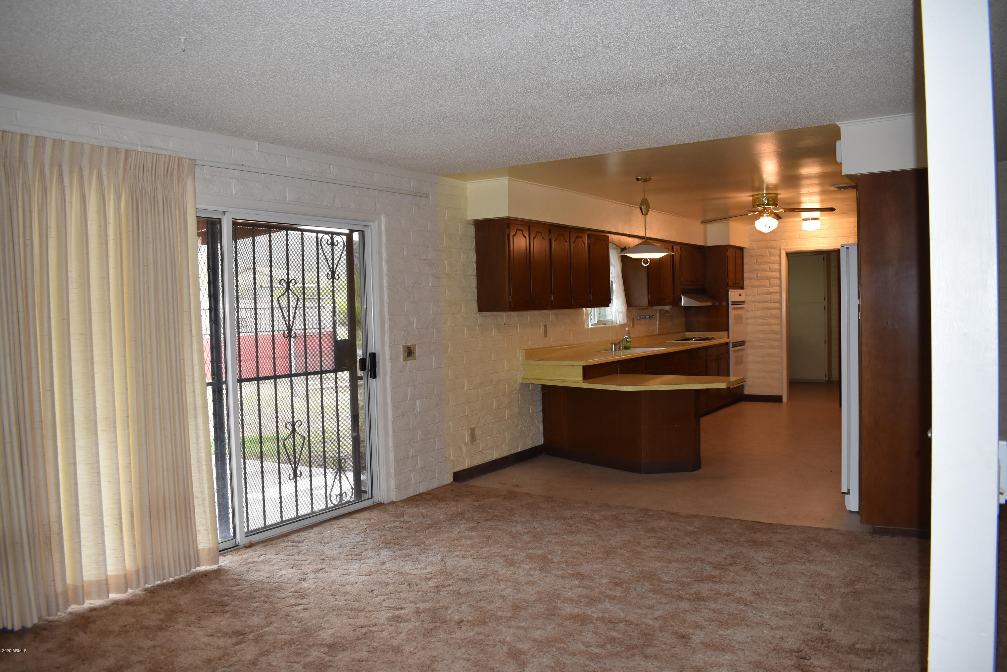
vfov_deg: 47.9
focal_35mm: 27
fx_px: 755
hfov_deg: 67.4
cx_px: 504
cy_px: 336
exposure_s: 1/200
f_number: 5
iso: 800
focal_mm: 18
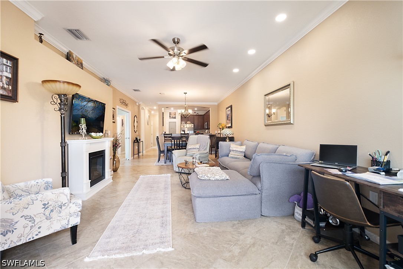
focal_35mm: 15
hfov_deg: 100.4
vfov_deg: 77.3
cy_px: 134
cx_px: 202
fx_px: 168
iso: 1250
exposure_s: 1/60
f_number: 4
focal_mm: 10
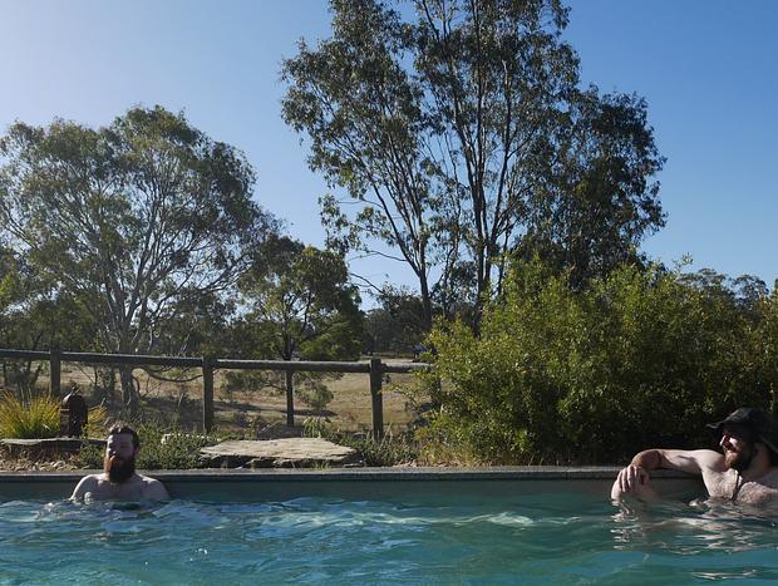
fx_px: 675
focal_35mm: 30
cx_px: 389
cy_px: 293
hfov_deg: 59.9
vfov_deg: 46.9
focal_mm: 15
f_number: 7.1
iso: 200
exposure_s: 1/400
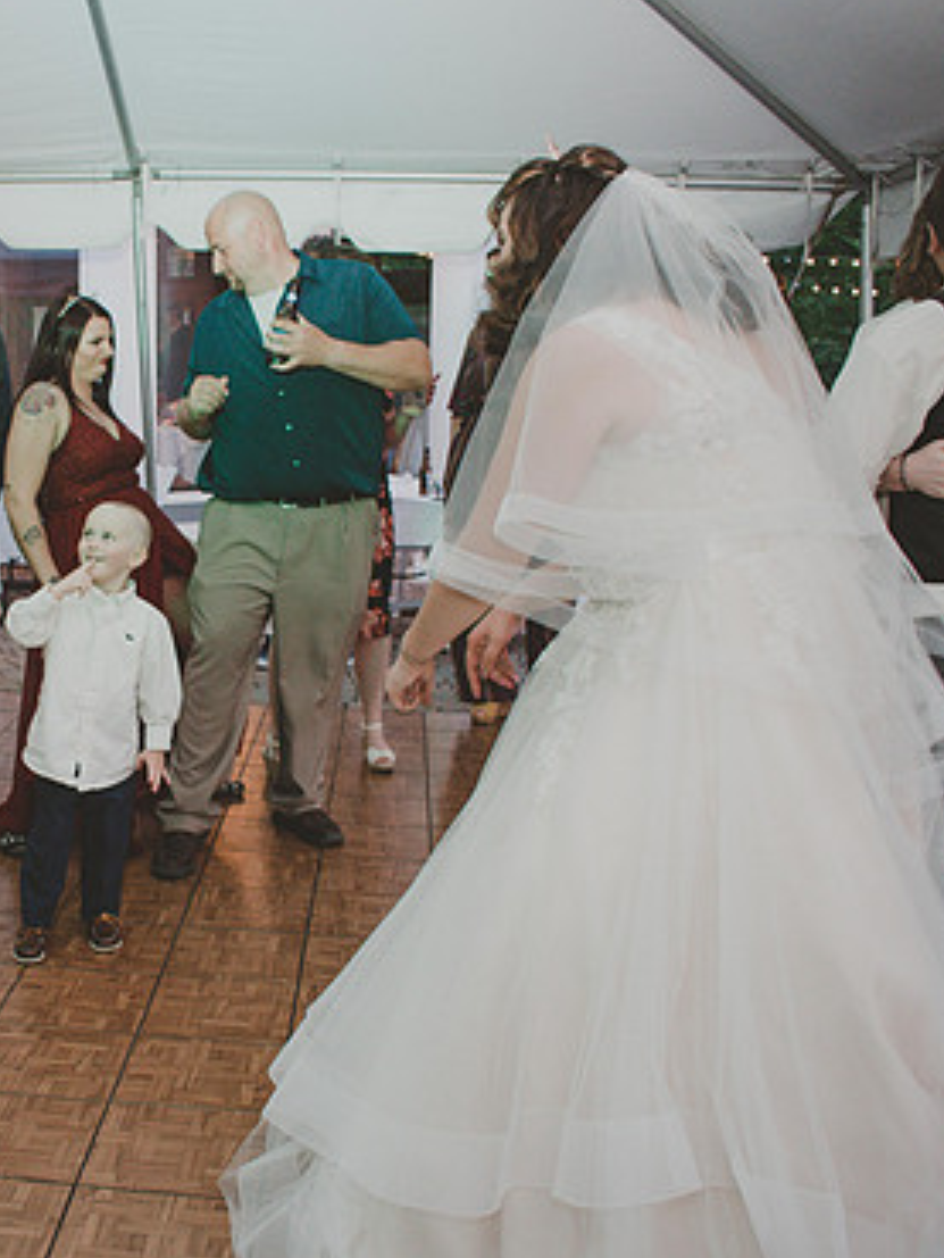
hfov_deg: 33.9
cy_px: 641
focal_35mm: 41
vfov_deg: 45.8
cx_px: 161
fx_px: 1490
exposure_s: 1/60
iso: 900
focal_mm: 18
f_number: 3.5
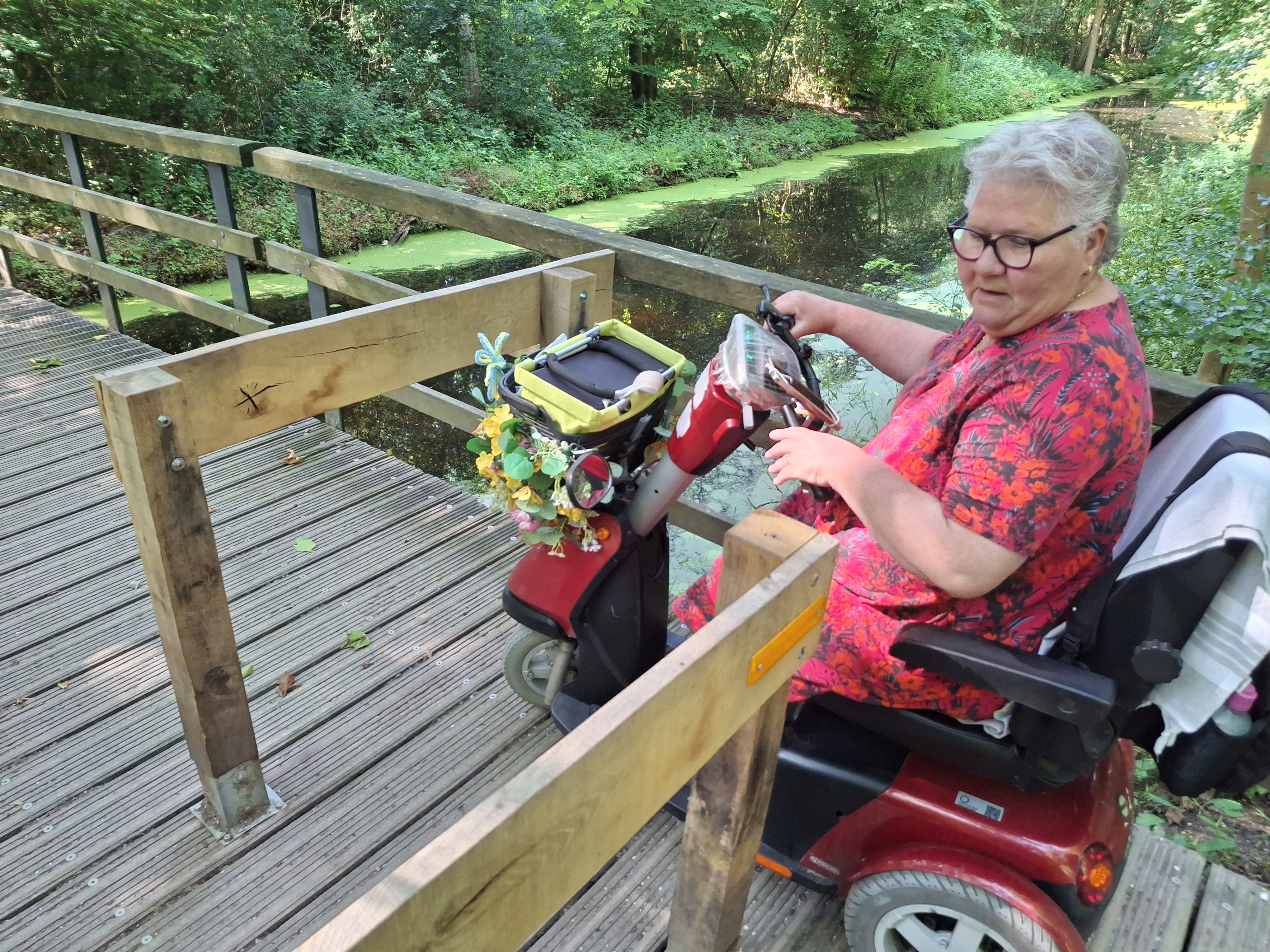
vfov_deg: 54.9
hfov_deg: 69.4
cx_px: 635
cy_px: 476
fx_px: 917
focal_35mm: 25
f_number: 1.8
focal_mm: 4.69
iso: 64
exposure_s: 1/100
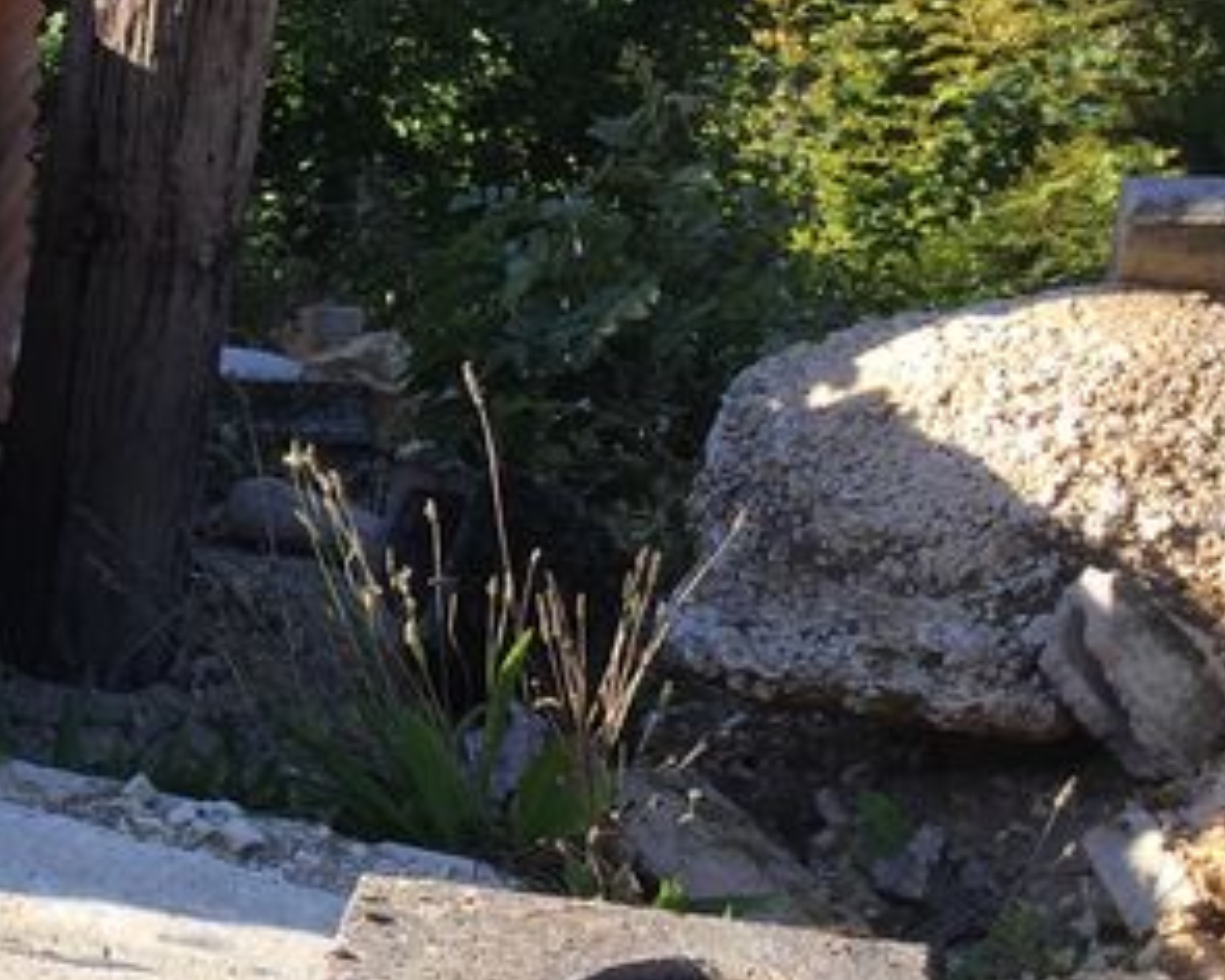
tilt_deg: -23.6
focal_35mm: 96
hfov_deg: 17.7
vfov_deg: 16.0
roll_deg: -3.4
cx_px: -656
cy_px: 357
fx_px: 3481
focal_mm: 4.15
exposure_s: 1/482
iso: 32
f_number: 2.2
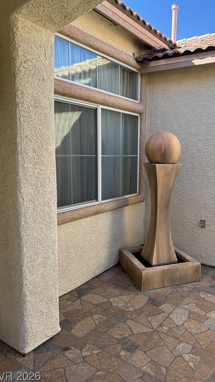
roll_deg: -0.4
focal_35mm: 27
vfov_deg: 69.9
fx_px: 274
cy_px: 190
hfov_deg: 42.5
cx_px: 137
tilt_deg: -7.4
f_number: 1.78
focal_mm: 6.76
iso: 80
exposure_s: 1/651
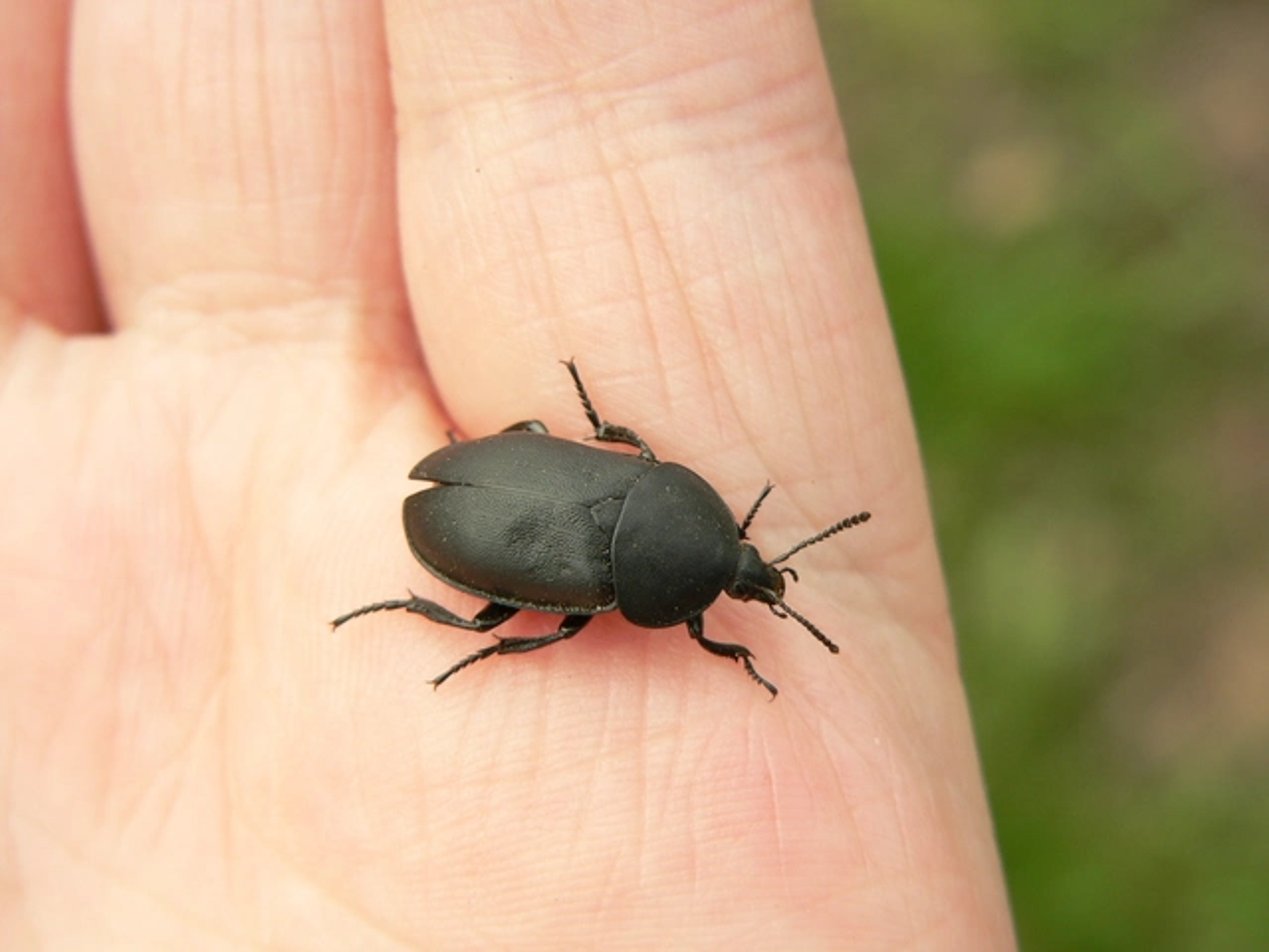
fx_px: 3409
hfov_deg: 21.1
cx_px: 634
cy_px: 476
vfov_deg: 15.9
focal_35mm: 93
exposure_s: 1/200
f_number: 4
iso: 80
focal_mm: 15.5
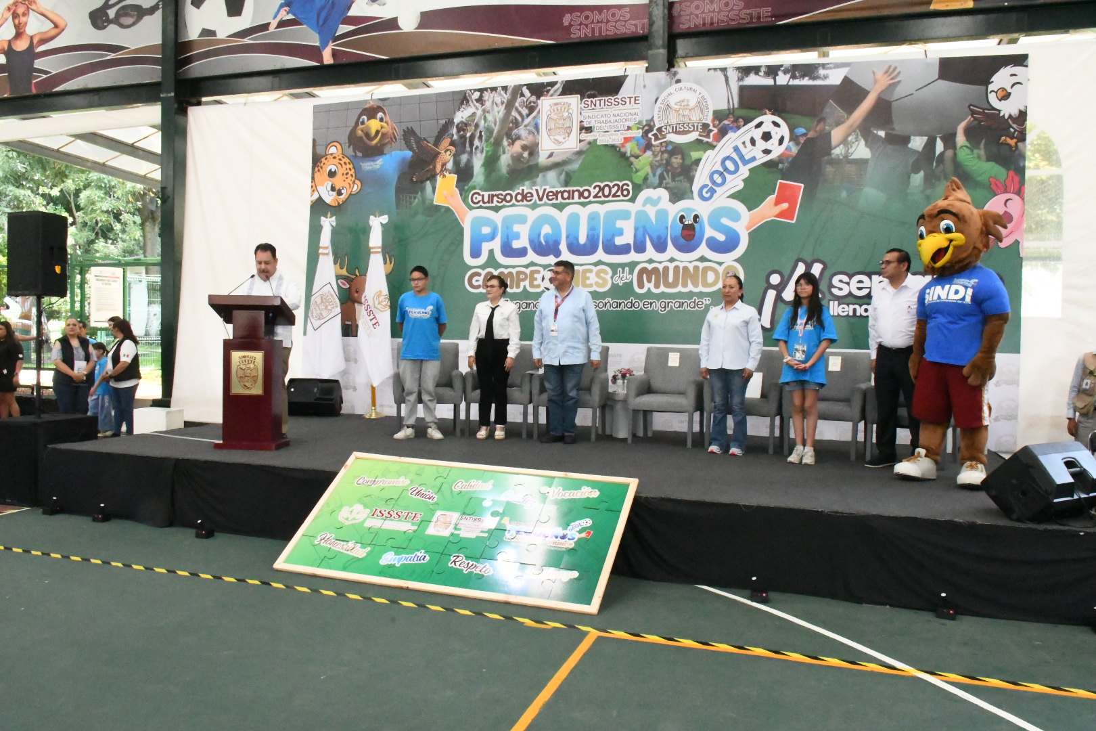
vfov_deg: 47.9
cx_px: 548
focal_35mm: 27
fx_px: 822
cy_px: 366
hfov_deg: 67.4
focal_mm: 18
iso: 20000
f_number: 18
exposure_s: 1/200
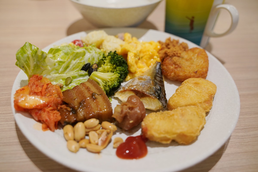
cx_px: 129
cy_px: 86
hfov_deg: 61.9
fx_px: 215
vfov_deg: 43.6
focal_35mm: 30
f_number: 4
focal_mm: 30
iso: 1000
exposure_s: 1/60
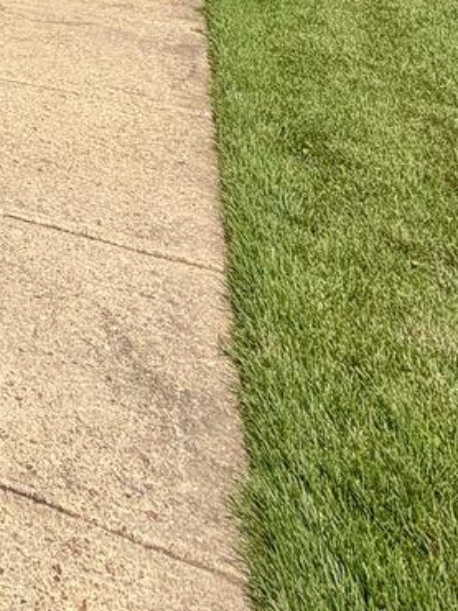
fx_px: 1024
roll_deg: -0.2
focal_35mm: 58
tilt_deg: +13.4
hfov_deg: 18.1
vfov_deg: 20.9
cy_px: -524
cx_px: -433
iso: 20
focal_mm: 2.22
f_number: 2.2
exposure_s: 1/864
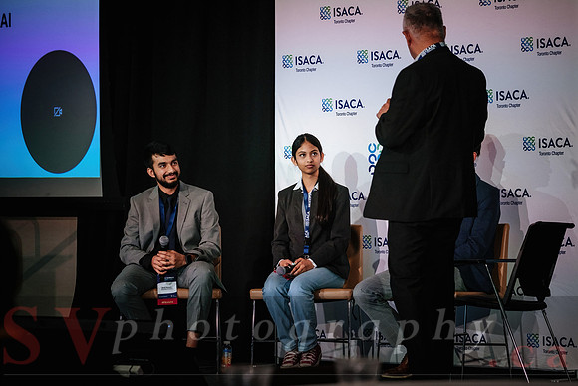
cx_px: 298
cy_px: 196
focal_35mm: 131
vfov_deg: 10.5
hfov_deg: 15.6
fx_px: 2103
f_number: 2.8
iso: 800
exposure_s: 1/250
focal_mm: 80.4
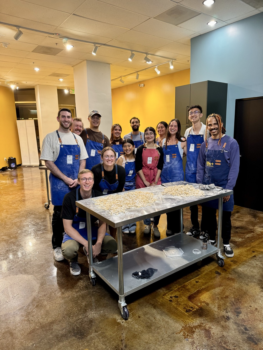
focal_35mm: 24
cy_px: 175
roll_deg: +2.2
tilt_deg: -9.8
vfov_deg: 71.6
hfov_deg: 56.8
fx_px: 243
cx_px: 132
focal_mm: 6.76
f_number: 1.78
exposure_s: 1/60
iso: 200
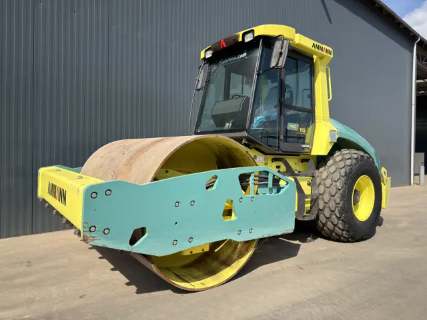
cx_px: 214
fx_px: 296
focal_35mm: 24
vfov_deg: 56.8
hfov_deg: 71.6
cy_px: 160
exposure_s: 1/3401
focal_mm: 6.76
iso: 64
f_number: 1.78
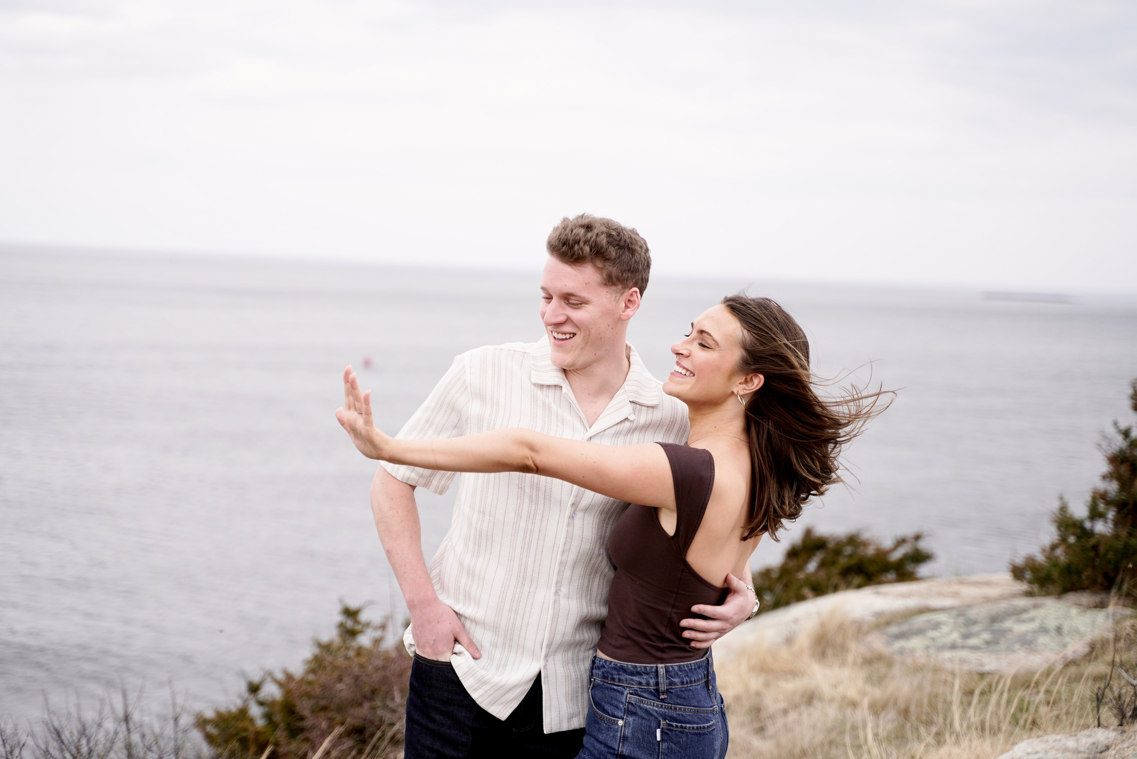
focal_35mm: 66
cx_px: 568
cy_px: 380
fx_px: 2085
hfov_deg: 30.5
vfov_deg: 20.6
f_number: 2.8
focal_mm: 66
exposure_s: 1/800
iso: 100
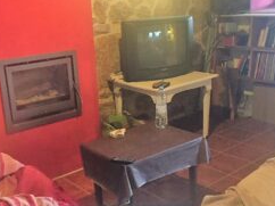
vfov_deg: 30.2
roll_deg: +1.7
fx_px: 381
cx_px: 138
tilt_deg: -15.1
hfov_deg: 39.7
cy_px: 113
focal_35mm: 48
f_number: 2.2
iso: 320
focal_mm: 4.15
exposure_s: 1/17
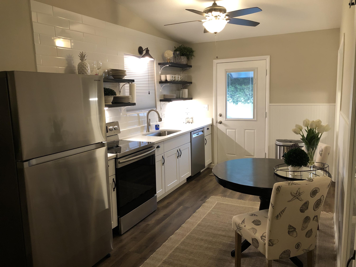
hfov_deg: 63.4
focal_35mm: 28
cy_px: 134
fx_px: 288
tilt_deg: -9.3
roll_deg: +2.2
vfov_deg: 49.7
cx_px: 178
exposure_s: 1/15
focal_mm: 3.99
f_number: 1.8
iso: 50
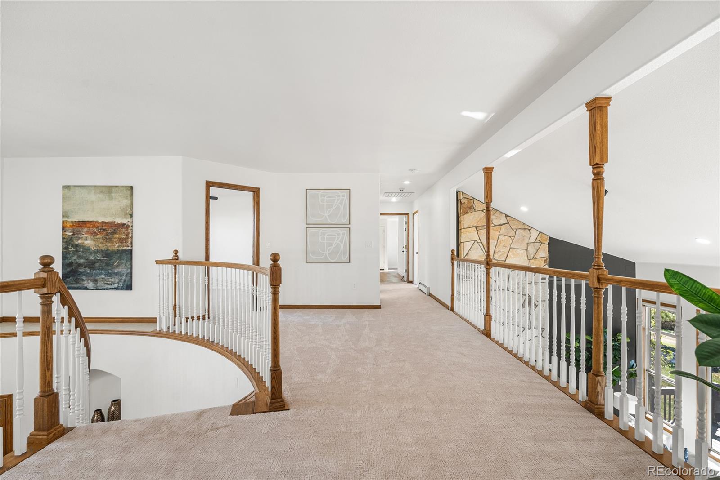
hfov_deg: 96.7
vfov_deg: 73.8
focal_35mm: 16
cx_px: 360
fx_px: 320
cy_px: 240
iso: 200
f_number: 8
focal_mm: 16
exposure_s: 1/100
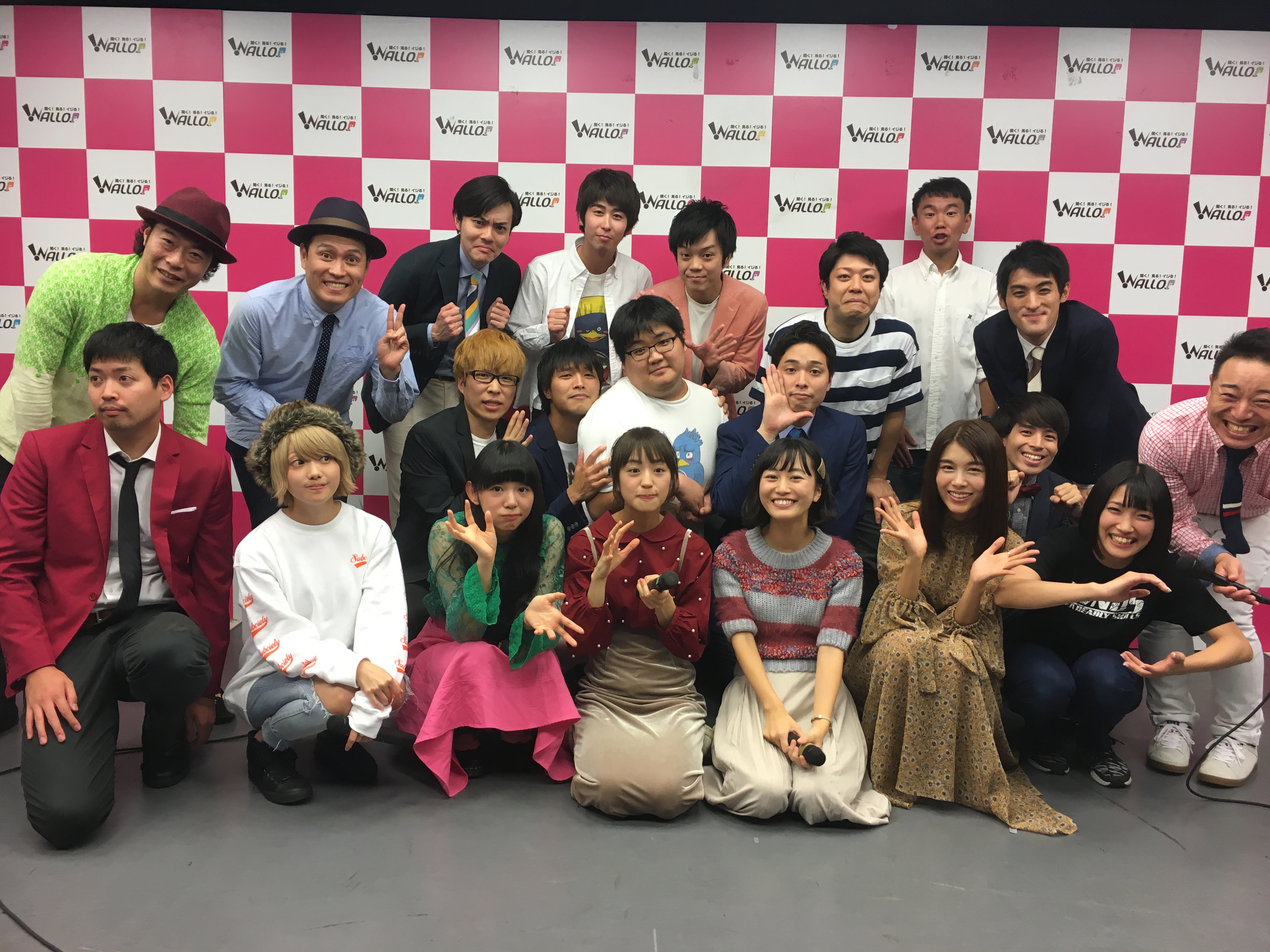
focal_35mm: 29
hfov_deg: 61.7
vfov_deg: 48.2
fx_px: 1064
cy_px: 476
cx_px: 635
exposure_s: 1/40
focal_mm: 4.15
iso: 32
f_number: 2.2
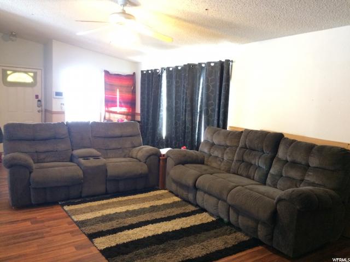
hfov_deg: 61.7
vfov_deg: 48.2
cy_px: 131
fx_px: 293
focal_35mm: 29
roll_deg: -1.3
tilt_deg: -7.6
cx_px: 175
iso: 320
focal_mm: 4.15
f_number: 2.2
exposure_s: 1/30
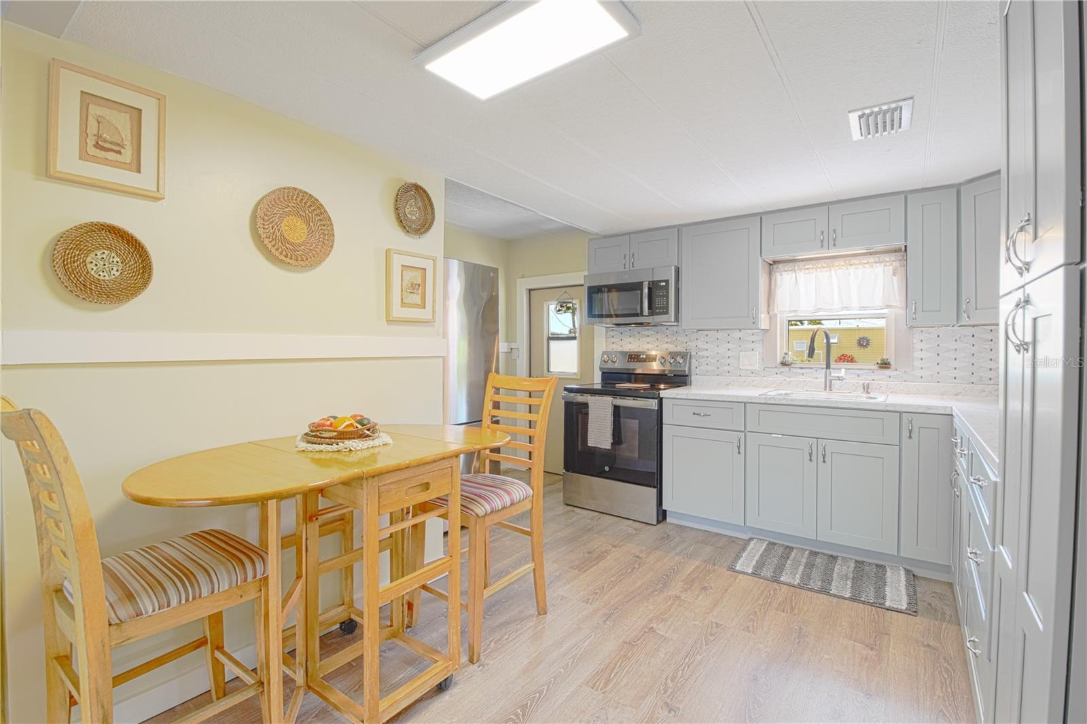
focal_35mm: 15
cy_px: 362
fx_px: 453
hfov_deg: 100.4
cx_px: 544
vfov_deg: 77.3
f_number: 8
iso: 200
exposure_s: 1/320
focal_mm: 10
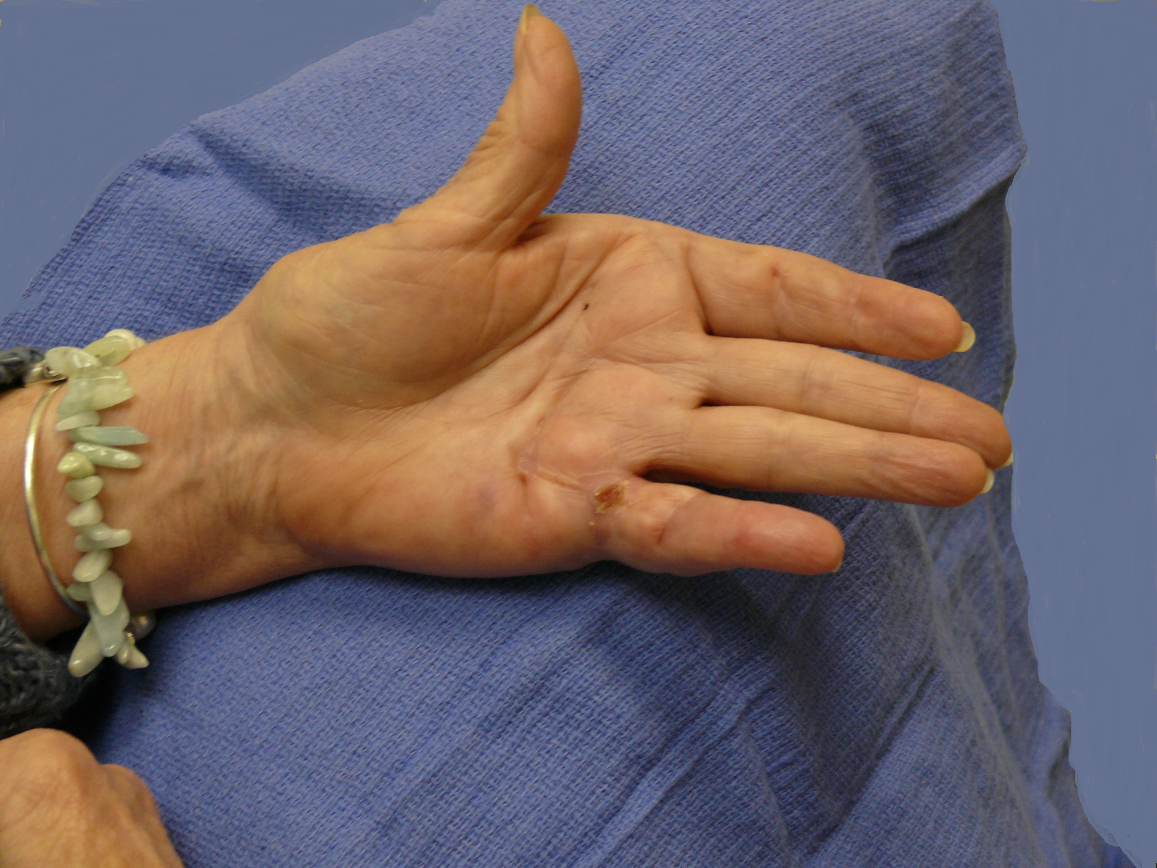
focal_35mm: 68
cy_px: 434
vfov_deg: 21.6
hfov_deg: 28.6
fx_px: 2273
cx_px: 578
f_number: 3.2
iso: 160
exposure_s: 1/30
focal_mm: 14.4
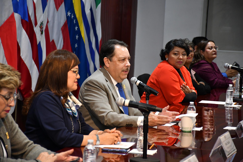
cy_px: 81
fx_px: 958
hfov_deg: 14.4
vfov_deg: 9.7
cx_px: 122
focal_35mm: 142
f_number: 5.6
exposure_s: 1/100
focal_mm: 95
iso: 1250
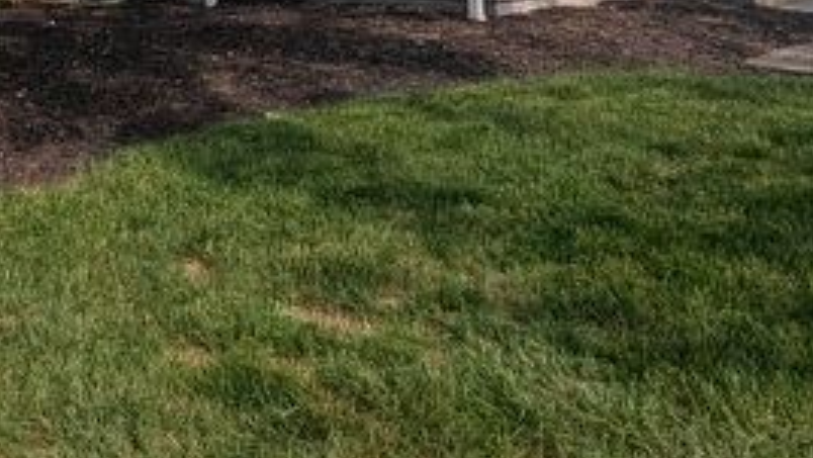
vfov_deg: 20.6
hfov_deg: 37.4
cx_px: 89
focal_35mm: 52
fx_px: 1121
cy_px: -176
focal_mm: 2.35
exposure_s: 1/923
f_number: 2.2
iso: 49
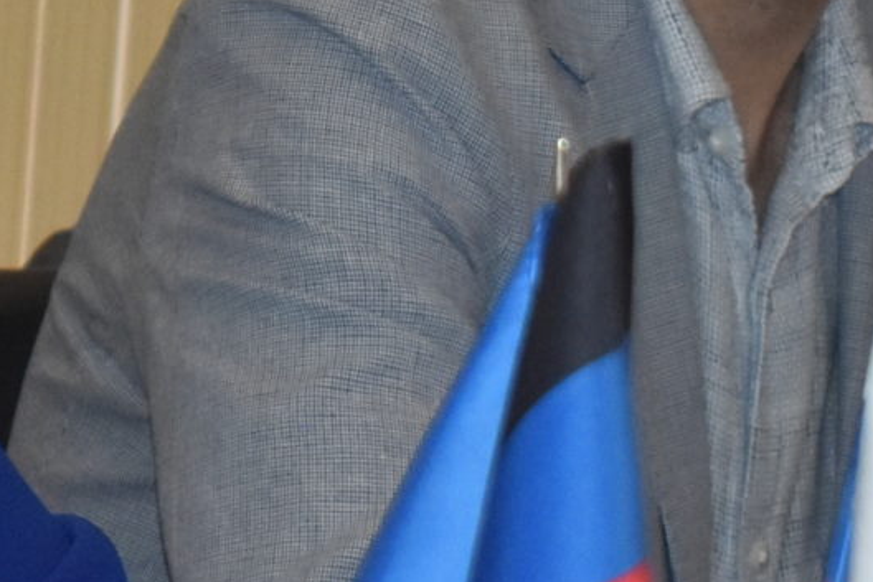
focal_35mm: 326
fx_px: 7917
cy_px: -153
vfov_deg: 4.2
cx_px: -333
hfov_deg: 6.3
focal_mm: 45
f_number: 5
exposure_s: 1/100
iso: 1100
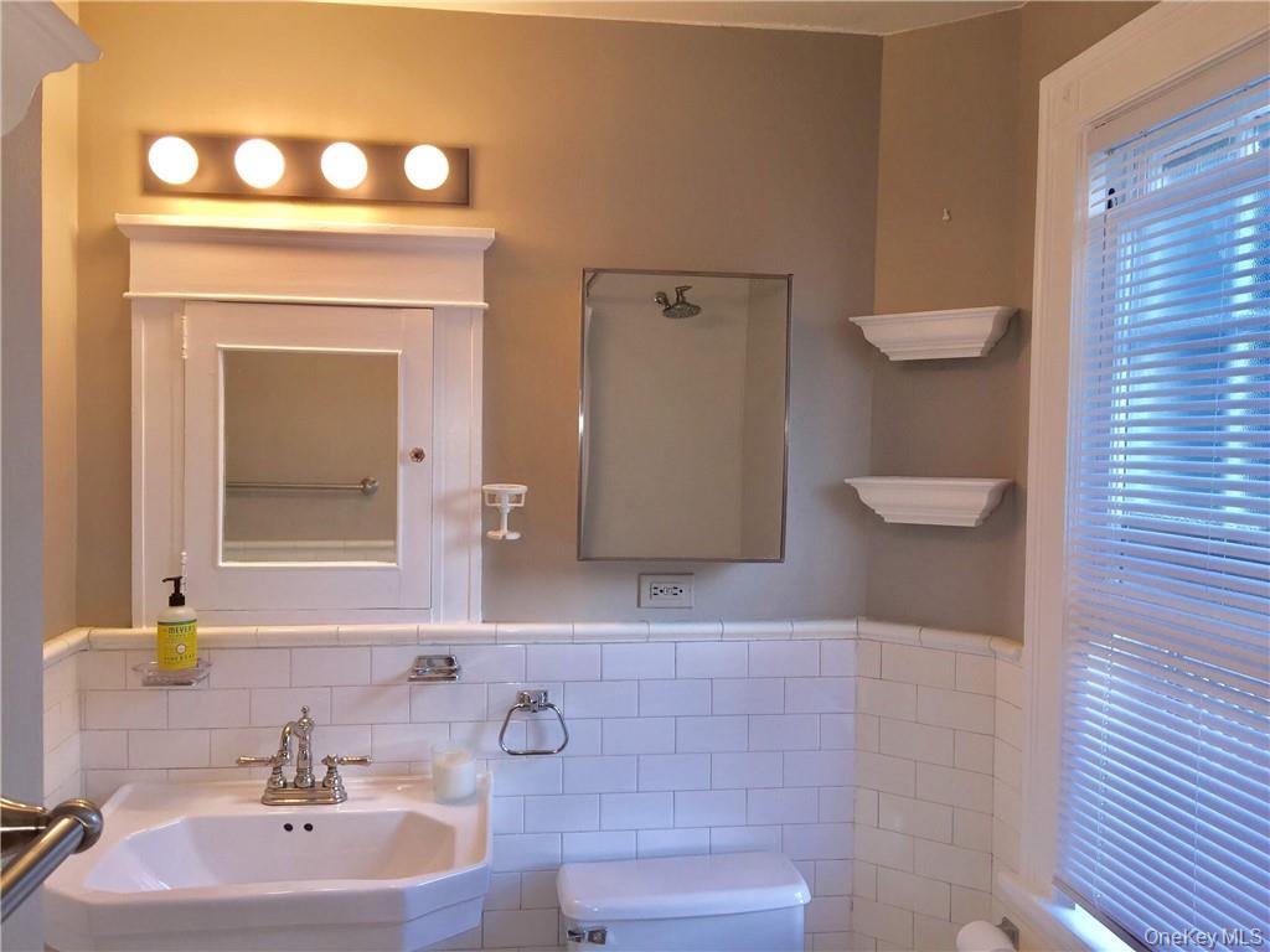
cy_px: 476
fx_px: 1064
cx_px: 635
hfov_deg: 61.7
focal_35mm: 29
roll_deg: -1.2
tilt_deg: -0.8
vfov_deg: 48.2
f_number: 2.2
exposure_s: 1/33
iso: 32
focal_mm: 4.15
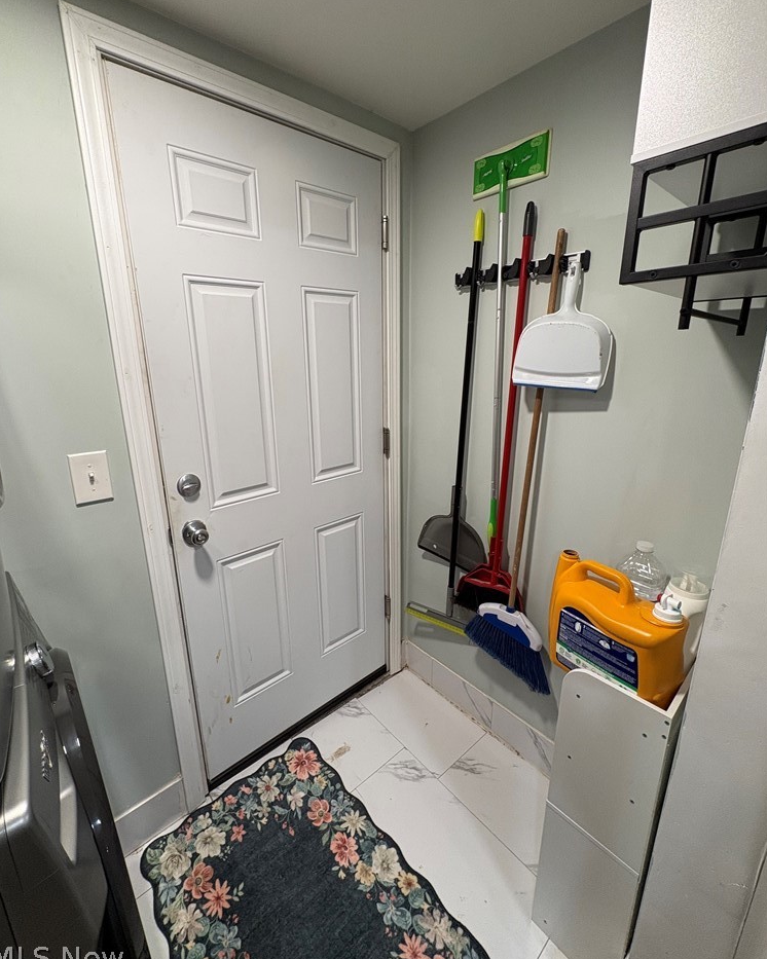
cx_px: 377
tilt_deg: -13.8
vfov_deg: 96.7
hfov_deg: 84.0
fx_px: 426
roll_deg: +1.1
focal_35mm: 15
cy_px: 455
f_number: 2.2
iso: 160
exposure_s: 1/60
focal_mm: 2.22
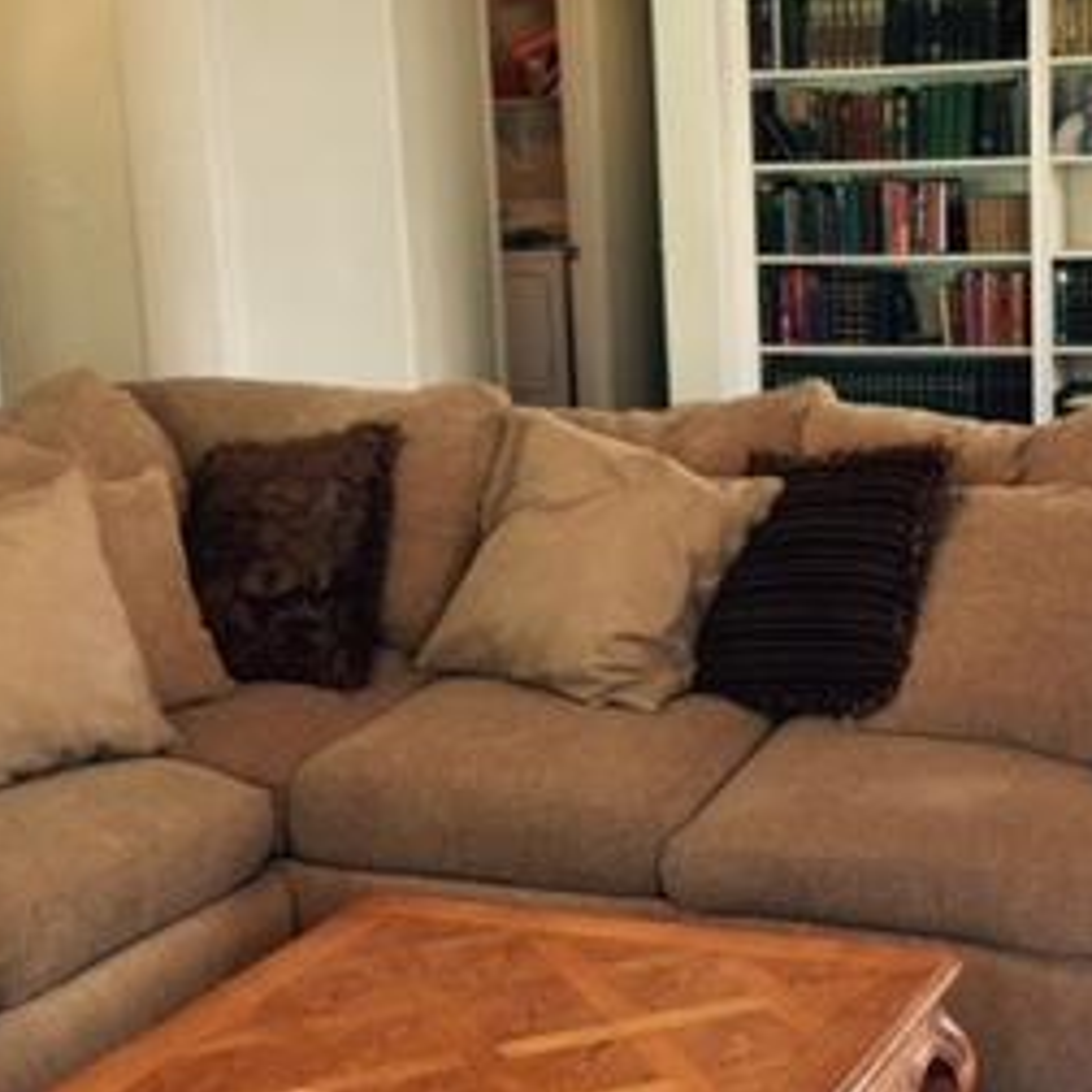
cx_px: 719
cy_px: 546
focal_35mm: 65
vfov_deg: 26.5
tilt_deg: -9.6
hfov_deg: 26.4
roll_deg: +2.1
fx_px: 2320
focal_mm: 4.15
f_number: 2.2
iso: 32
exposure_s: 1/15
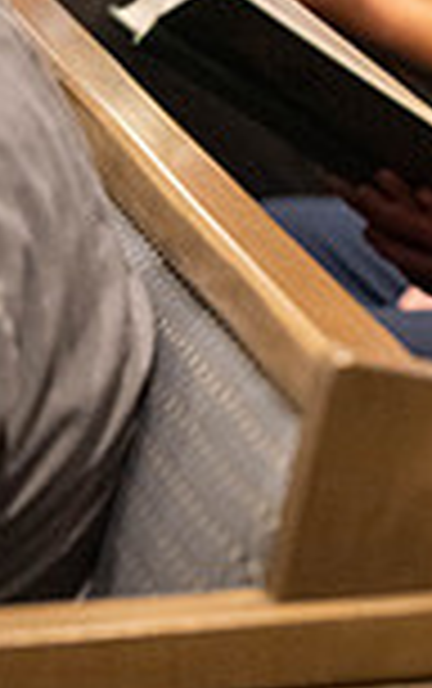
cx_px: 1102
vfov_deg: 6.5
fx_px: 6030
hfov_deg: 4.0
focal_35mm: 321
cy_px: -119
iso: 5000
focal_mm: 83
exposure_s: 1/200
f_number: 2.8
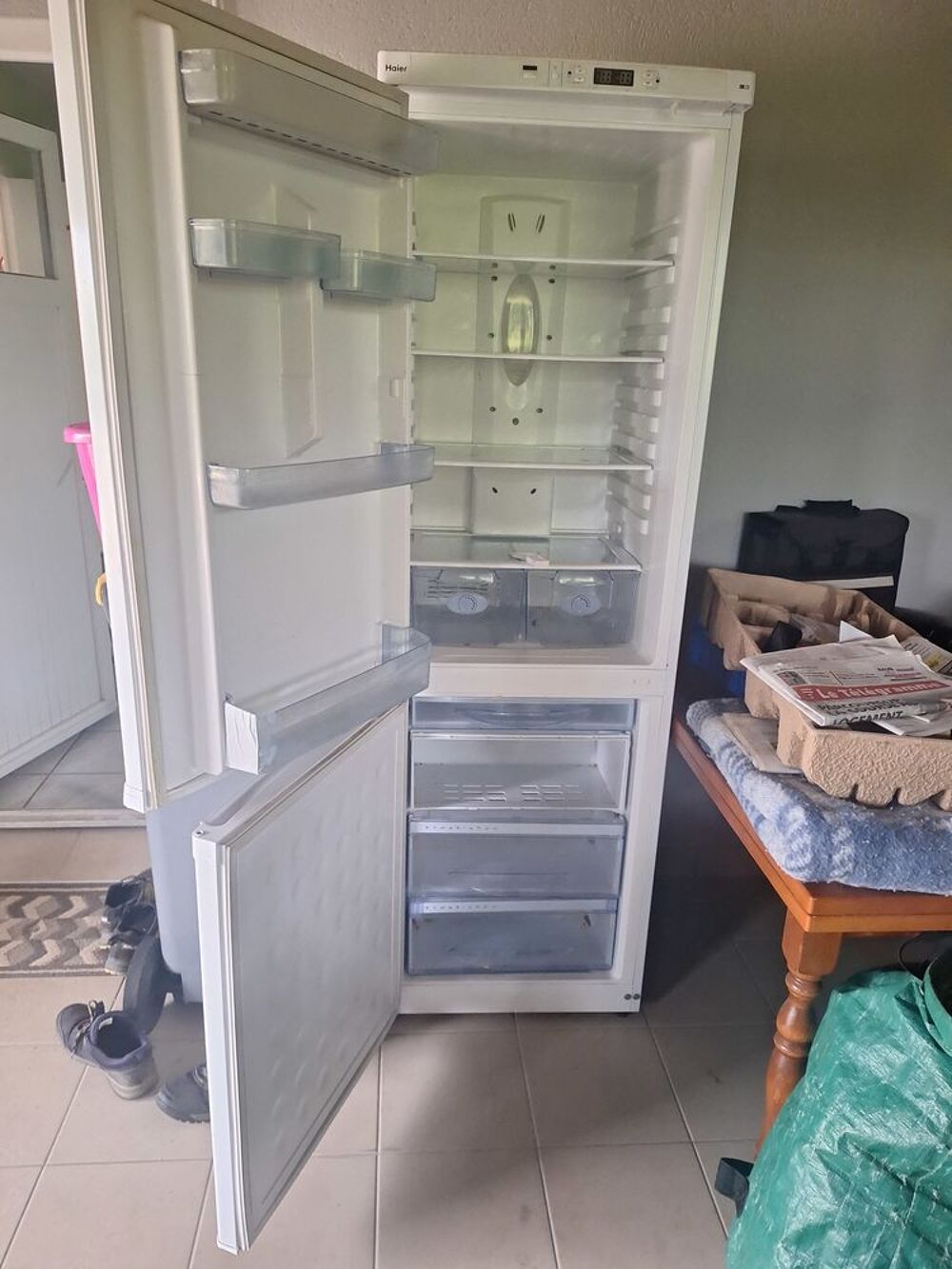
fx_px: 843
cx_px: 476
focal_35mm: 23
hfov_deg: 58.9
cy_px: 634
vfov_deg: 73.9
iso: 250
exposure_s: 1/25
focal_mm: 5.54
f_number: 1.8
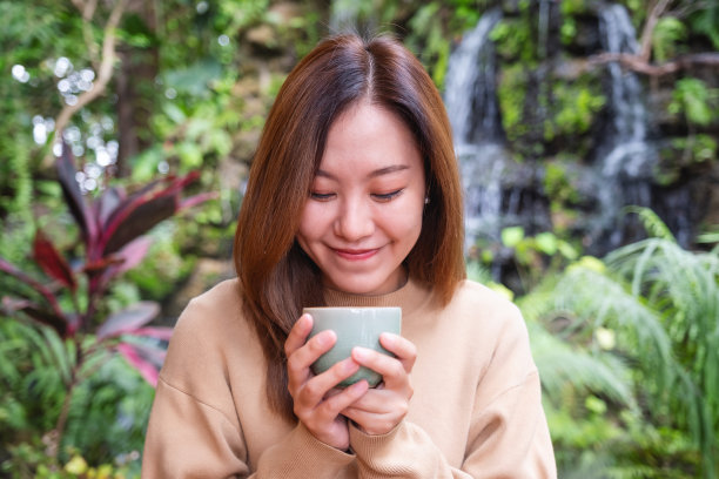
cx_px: 360
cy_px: 240
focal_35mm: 48
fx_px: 959
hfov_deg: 41.1
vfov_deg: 28.1
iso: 160
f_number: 2.8
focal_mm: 32.1
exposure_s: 1/55
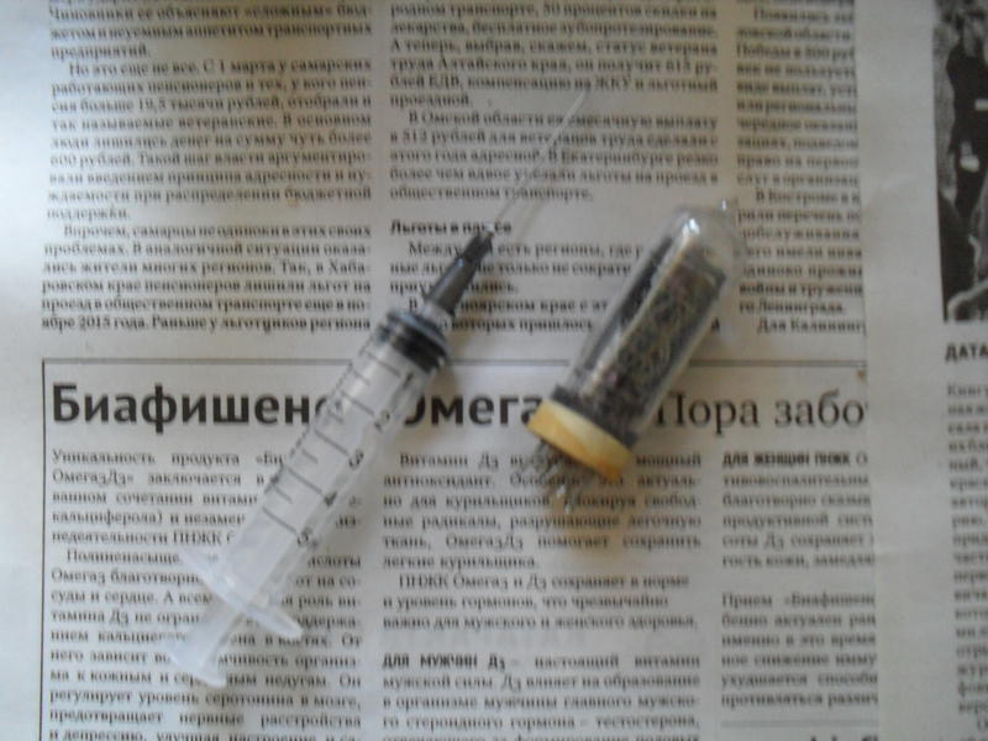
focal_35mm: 38
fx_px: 1085
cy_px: 370
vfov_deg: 37.7
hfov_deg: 49.0
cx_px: 494
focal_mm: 6.3
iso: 200
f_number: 2.8
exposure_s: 1/15
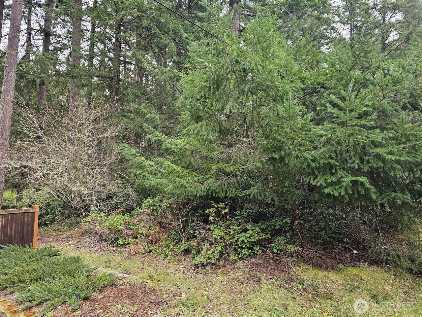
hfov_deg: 73.9
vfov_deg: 58.9
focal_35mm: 23
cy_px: 158
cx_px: 211
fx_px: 280
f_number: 1.7
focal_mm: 6.3
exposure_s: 1/207
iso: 100
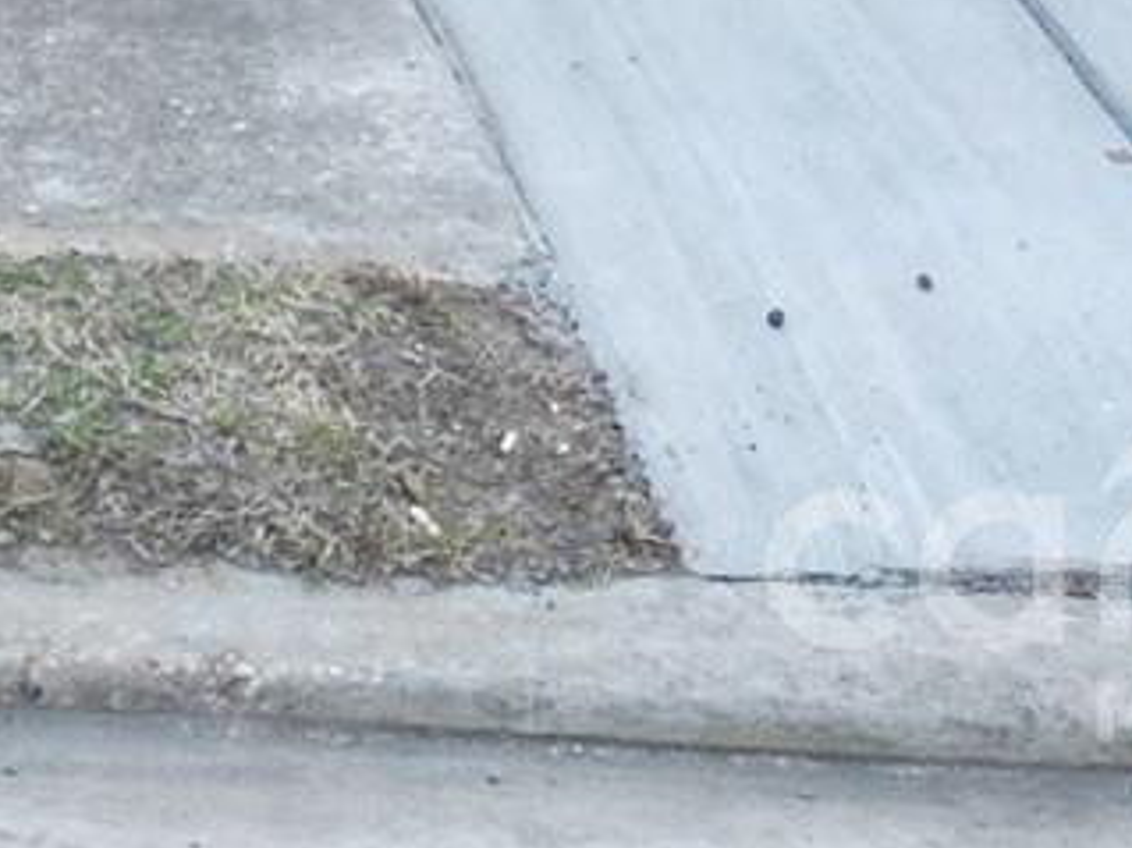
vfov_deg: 8.0
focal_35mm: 154
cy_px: -1845
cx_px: -862
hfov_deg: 11.9
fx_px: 5034
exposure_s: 1/640
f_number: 1.7
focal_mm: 6.72
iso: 120
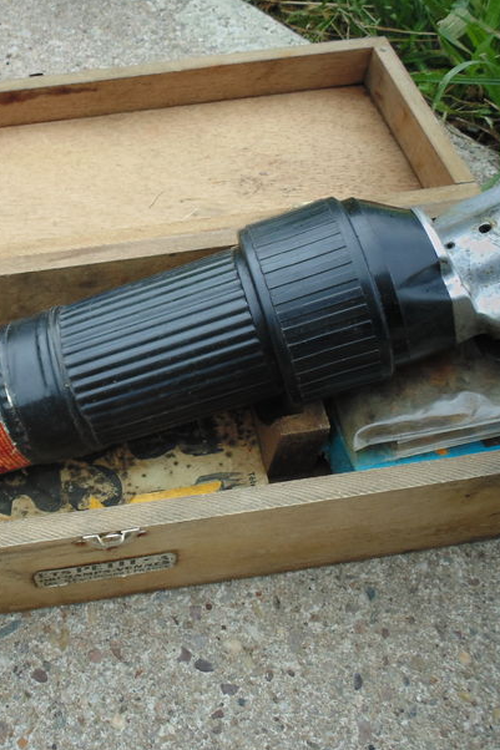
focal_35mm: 38
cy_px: 373
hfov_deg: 33.9
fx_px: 792
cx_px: 96
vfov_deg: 50.7
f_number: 3.1
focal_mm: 4
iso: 80
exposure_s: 1/125
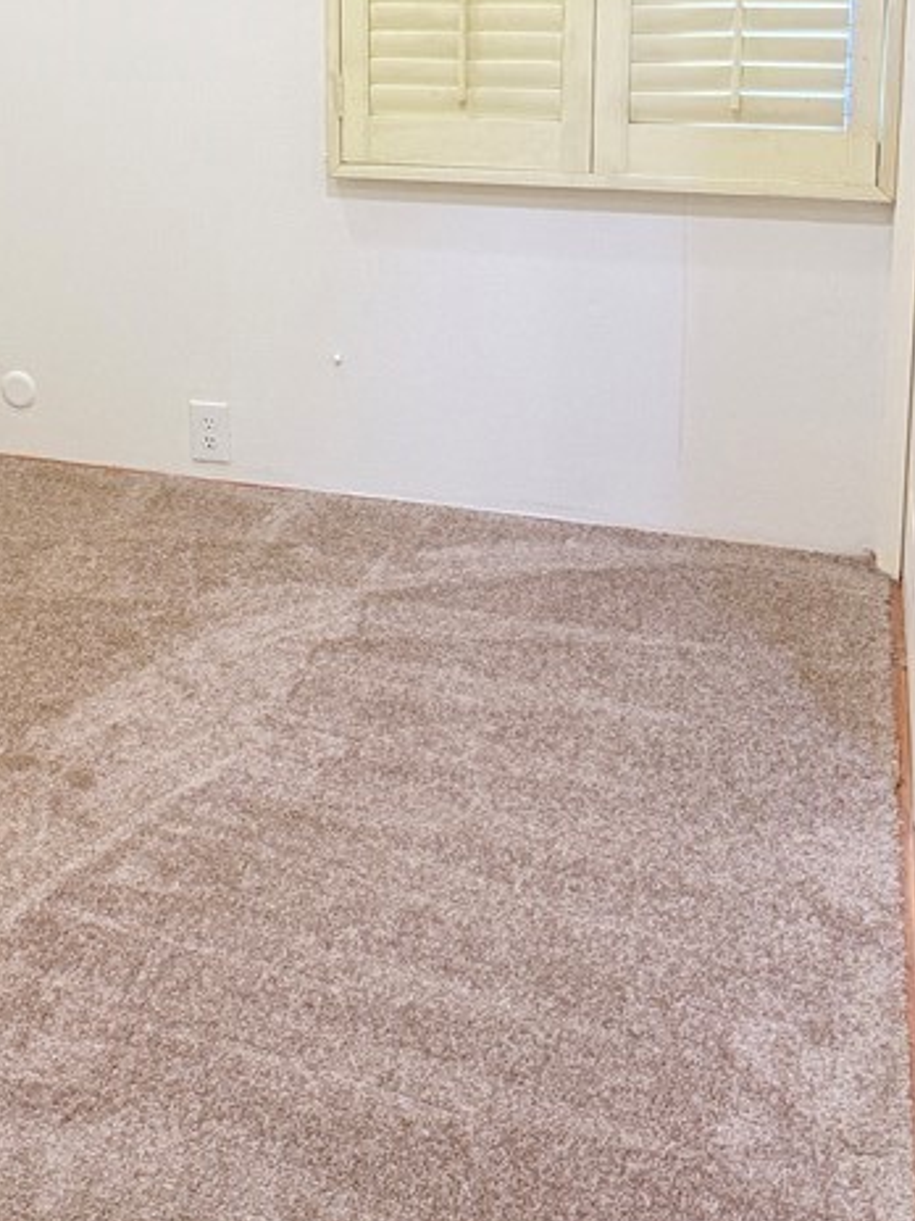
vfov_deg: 34.5
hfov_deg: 26.5
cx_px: 63
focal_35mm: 53
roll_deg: +1.6
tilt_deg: -11.9
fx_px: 1868
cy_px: 166
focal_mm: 6.76
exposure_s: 1/60
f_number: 1.78
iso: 320
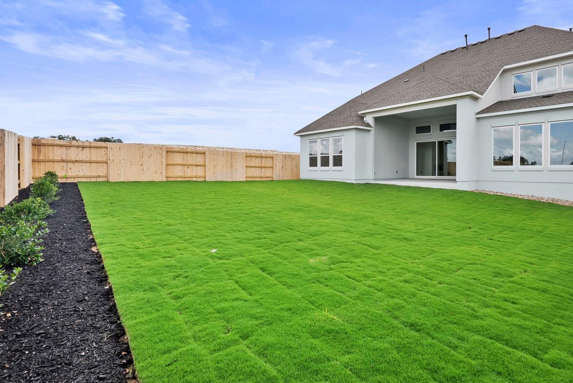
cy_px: 174
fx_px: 287
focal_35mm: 18
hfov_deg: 89.4
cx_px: 328
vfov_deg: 67.3
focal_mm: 15
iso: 160
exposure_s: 1/60
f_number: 11
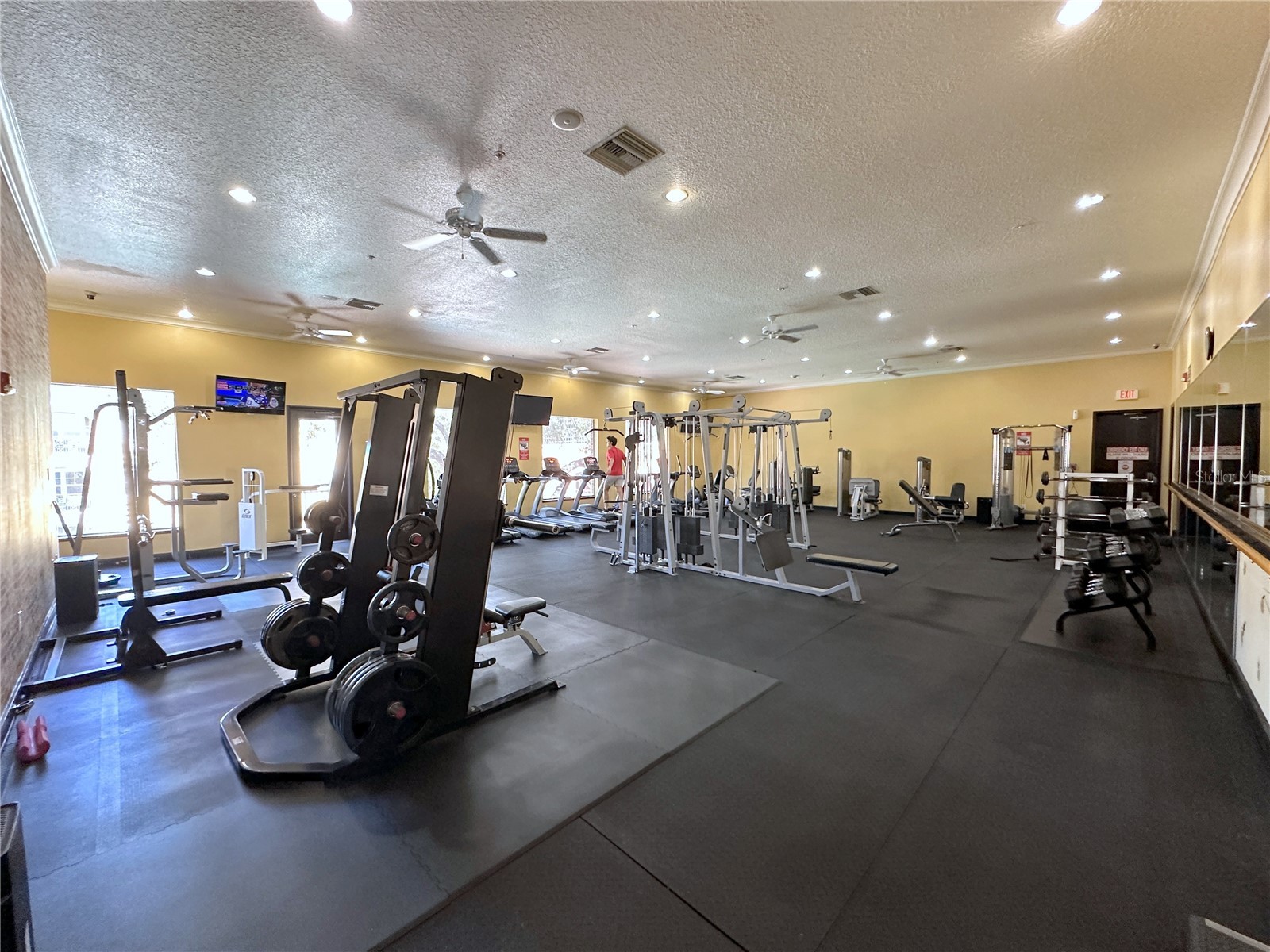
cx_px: 635
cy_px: 476
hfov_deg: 102.1
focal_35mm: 14
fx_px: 514
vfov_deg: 85.7
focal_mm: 2.22
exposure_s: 1/60
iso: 250
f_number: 2.2
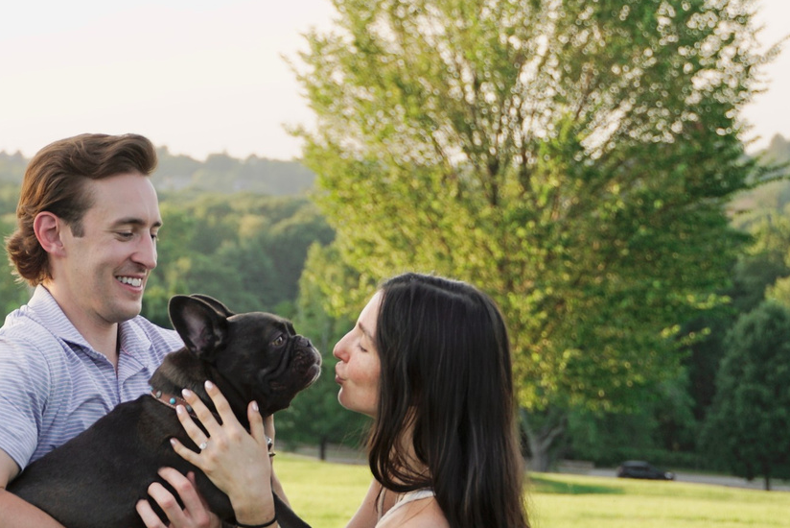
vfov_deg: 11.7
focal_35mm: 115
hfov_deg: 17.7
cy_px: 603
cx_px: 242
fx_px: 2524
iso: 100
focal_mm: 37
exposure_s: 1/250
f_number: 2.8
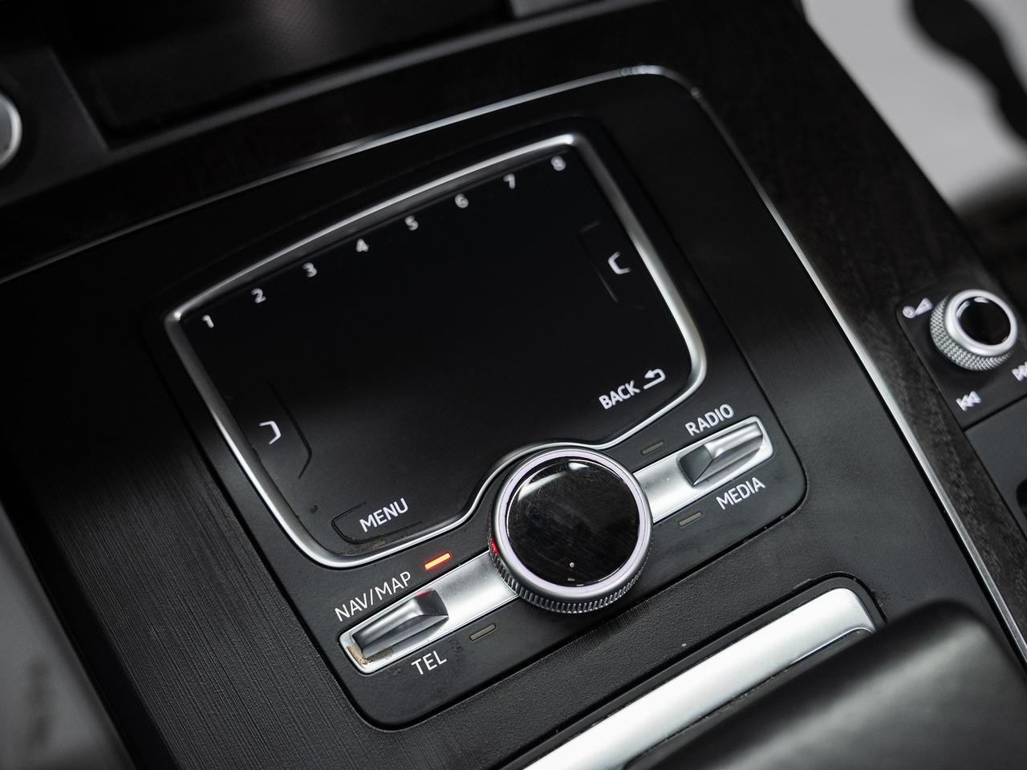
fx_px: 1069
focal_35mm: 36
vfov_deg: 39.6
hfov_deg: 51.3
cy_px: 385
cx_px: 514
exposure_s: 1/40
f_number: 4
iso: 1000
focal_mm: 33.3
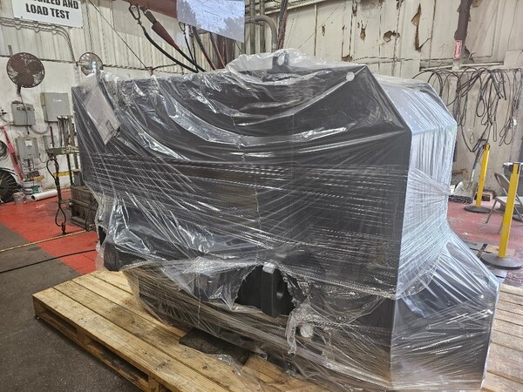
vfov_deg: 58.9
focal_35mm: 23
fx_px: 347
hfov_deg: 73.9
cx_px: 262
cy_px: 196
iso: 250
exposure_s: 1/120
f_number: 1.7
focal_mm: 6.3
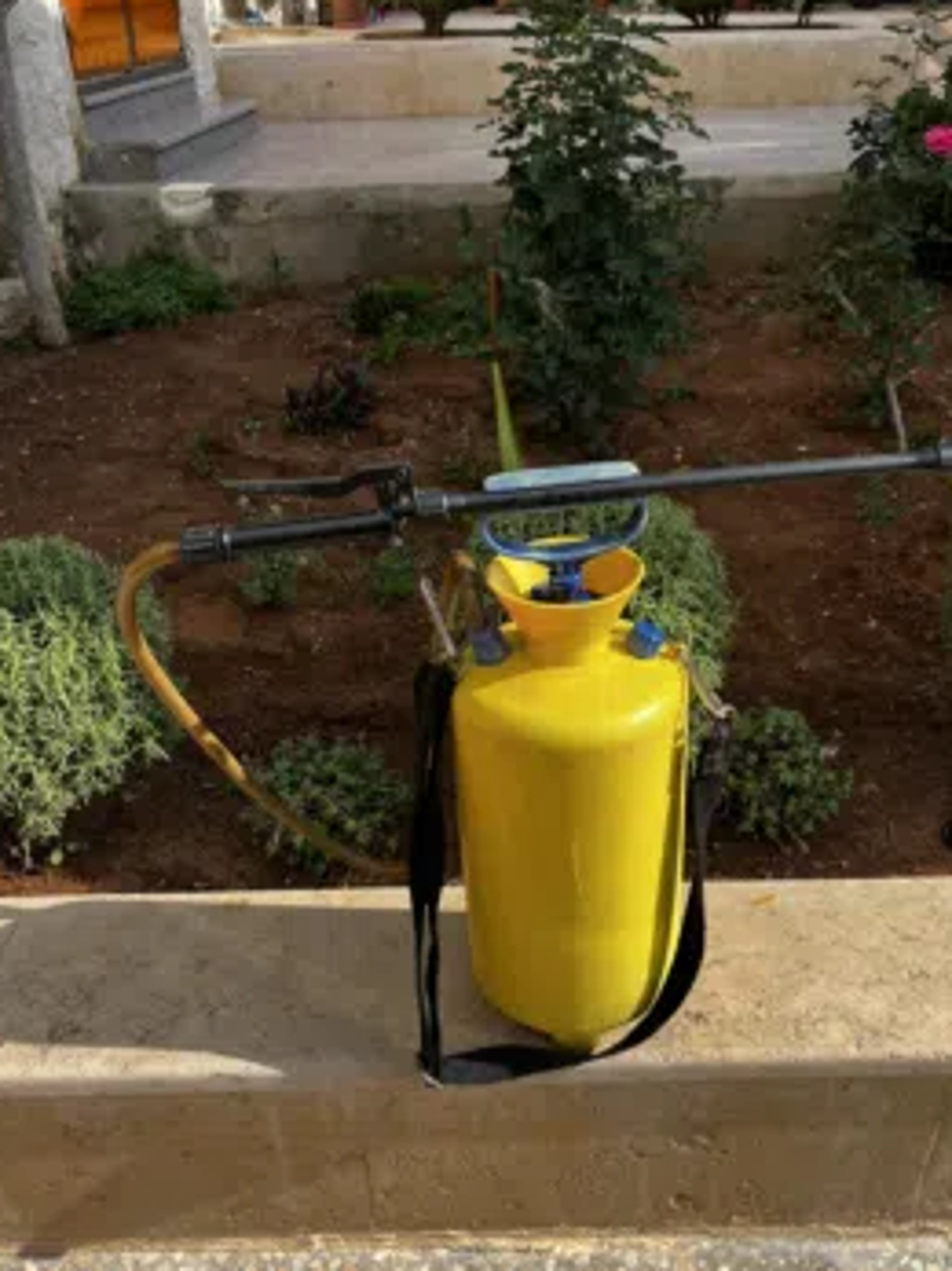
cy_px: 711
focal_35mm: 30
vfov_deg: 59.8
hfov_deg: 46.7
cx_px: 524
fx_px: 1101
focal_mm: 5.1
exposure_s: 1/2463
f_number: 1.6
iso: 50
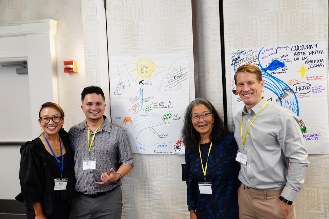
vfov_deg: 34.2
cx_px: 164
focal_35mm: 39
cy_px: 110
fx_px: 356
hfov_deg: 49.6
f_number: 2.8
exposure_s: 1/40
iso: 2000
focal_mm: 39
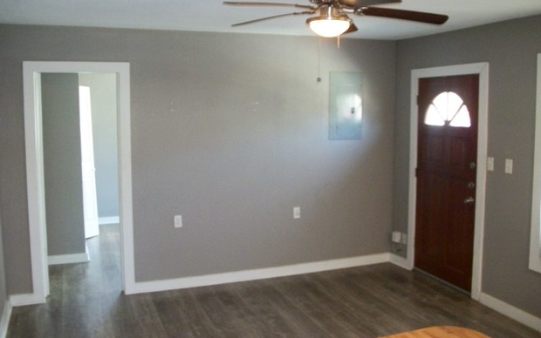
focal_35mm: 35
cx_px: 268
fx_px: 516
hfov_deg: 55.3
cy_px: 164
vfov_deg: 36.3
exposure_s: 1/30
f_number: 2.9
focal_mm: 5.7
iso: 250
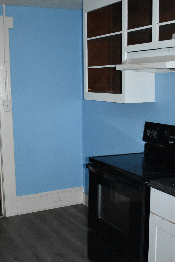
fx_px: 363
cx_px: 68
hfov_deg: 27.1
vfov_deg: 39.8
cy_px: 132
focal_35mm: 50
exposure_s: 1/60
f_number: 3.8
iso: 6400
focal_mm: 23
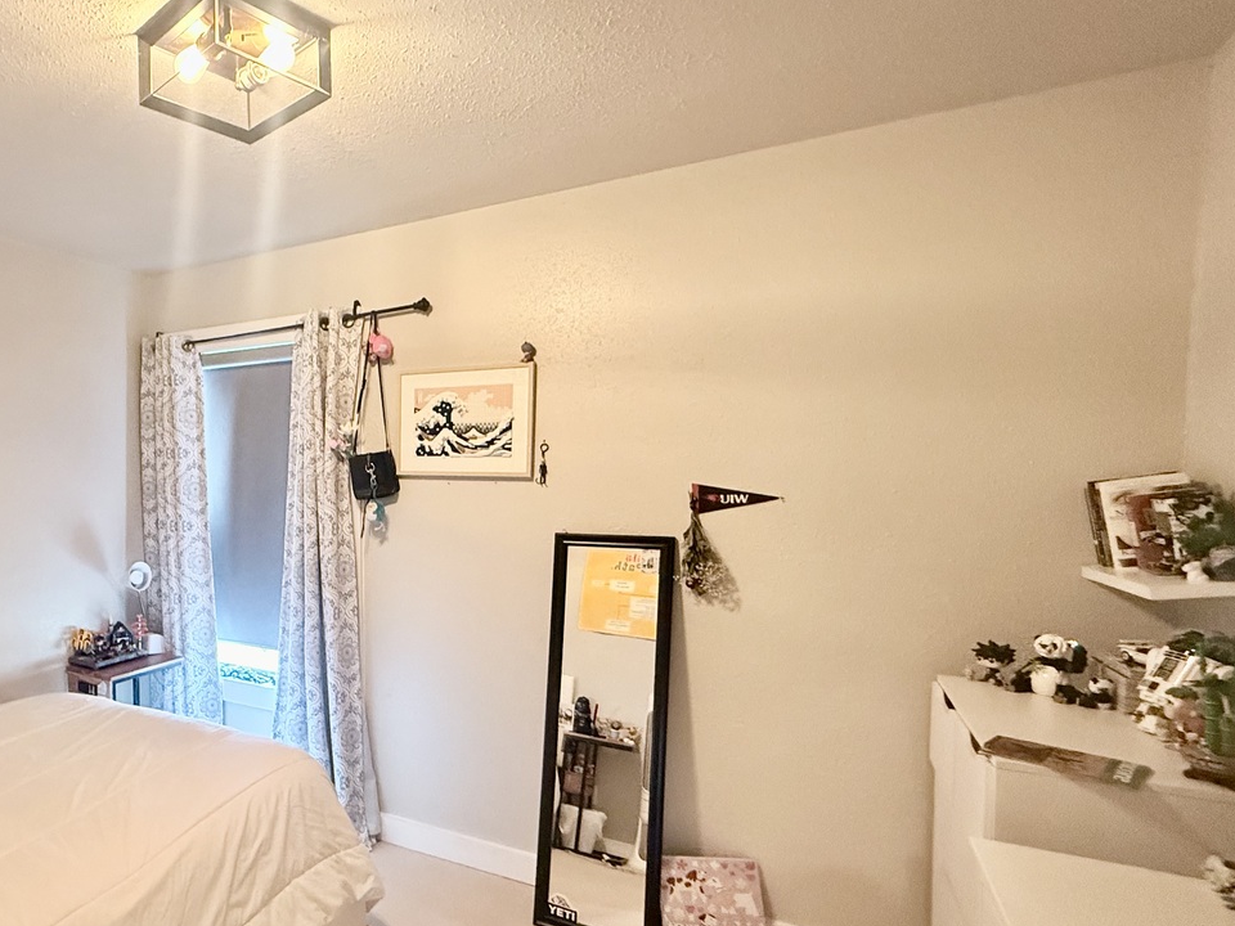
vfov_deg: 63.3
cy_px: 513
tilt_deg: -2.6
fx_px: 749
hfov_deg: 74.4
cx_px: 337
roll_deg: -0.5
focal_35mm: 21
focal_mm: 2.22
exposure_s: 1/60
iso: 800
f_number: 2.2
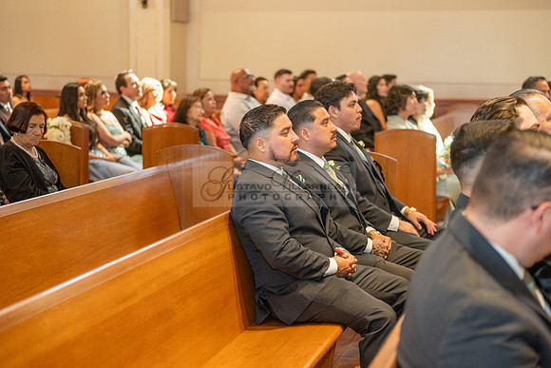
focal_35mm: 70
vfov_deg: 19.5
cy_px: 184
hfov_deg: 28.8
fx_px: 1072
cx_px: 276
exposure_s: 1/160
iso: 1600
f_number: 2.8
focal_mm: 70
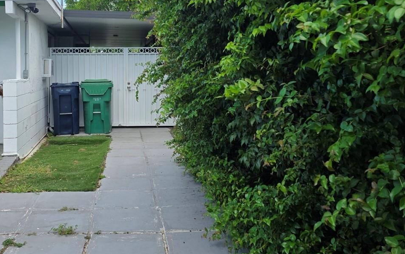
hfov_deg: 47.2
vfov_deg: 30.8
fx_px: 453
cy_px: 67
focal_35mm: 41
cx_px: 126
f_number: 1.7
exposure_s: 1/2767
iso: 80
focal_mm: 6.25
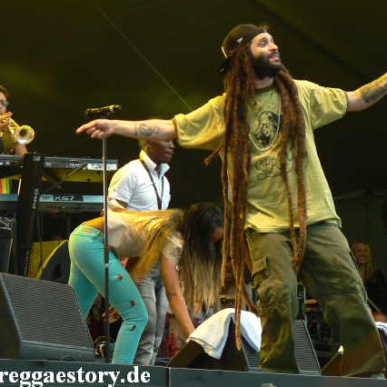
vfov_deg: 11.9
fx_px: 1859
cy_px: 184
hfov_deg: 11.9
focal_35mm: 147
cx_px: 199
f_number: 3.2
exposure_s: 1/60
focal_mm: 20.3
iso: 100
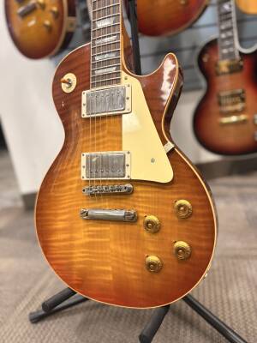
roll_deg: +9.6
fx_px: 257
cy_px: 172
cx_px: 128
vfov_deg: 67.3
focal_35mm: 26
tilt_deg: -14.2
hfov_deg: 53.1
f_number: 1.6
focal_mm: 5.96
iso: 125
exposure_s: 1/60
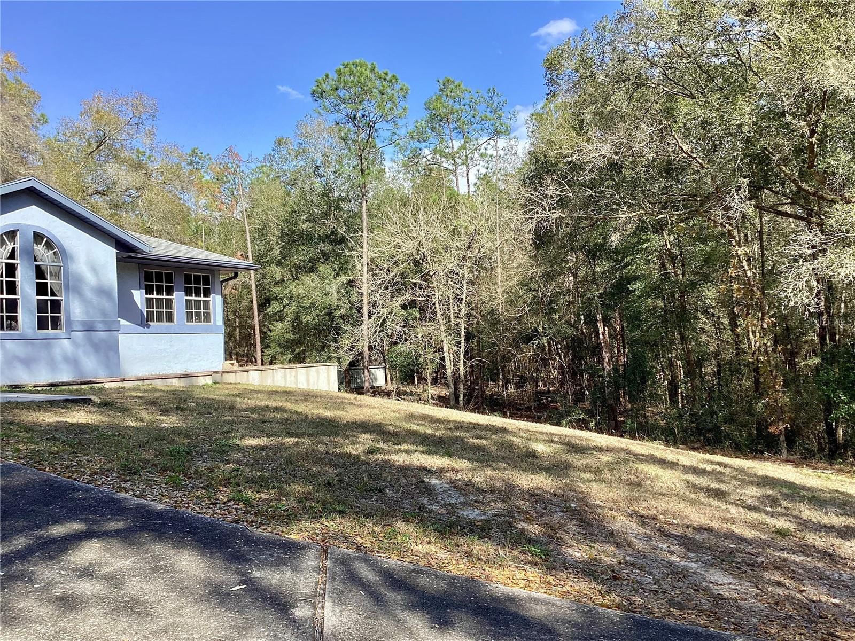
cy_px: 320
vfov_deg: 45.4
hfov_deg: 58.4
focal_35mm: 31
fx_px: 766
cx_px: 428
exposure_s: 1/595
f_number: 2.4
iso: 25
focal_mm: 3.3
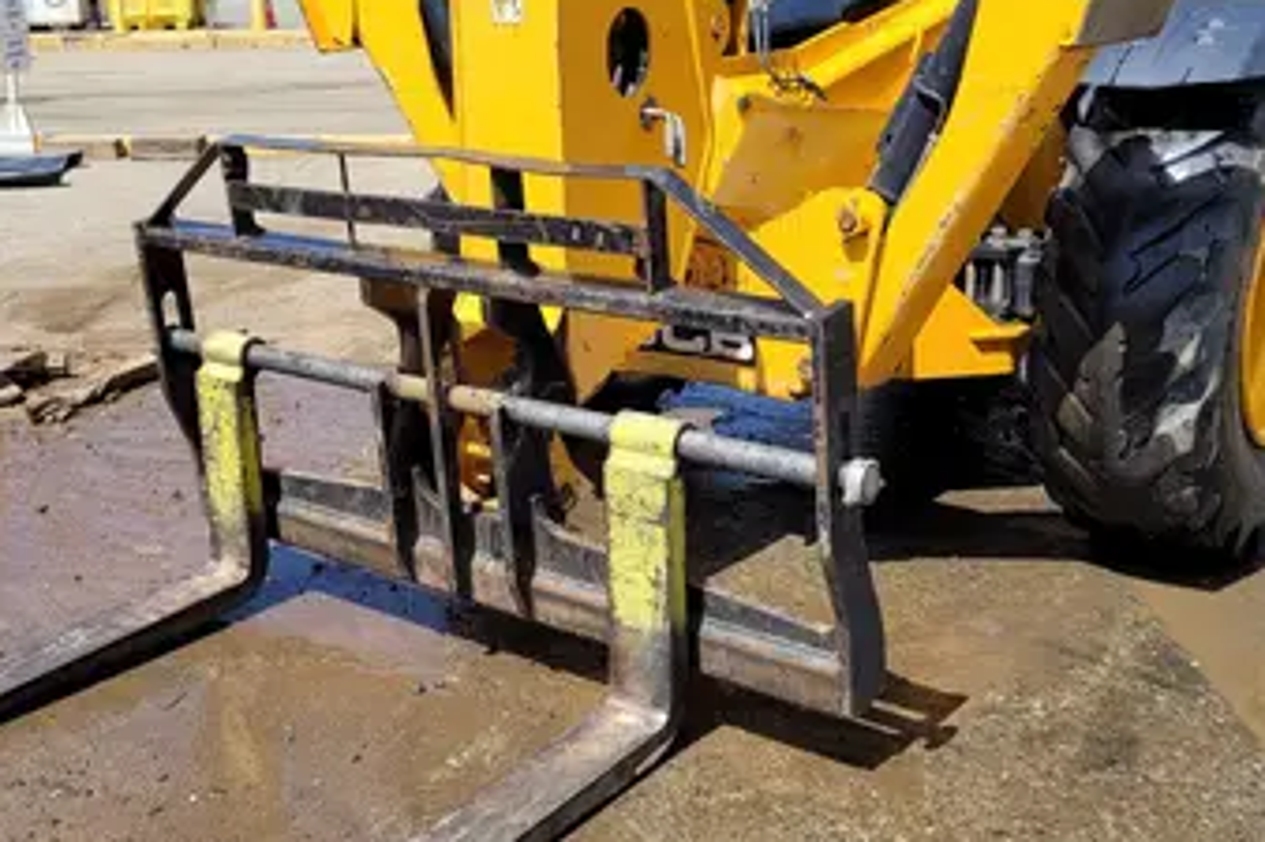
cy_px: 331
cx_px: 487
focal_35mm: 44
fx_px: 1545
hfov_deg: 44.2
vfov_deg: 30.4
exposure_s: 1/2043
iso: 40
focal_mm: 5.4
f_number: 1.8
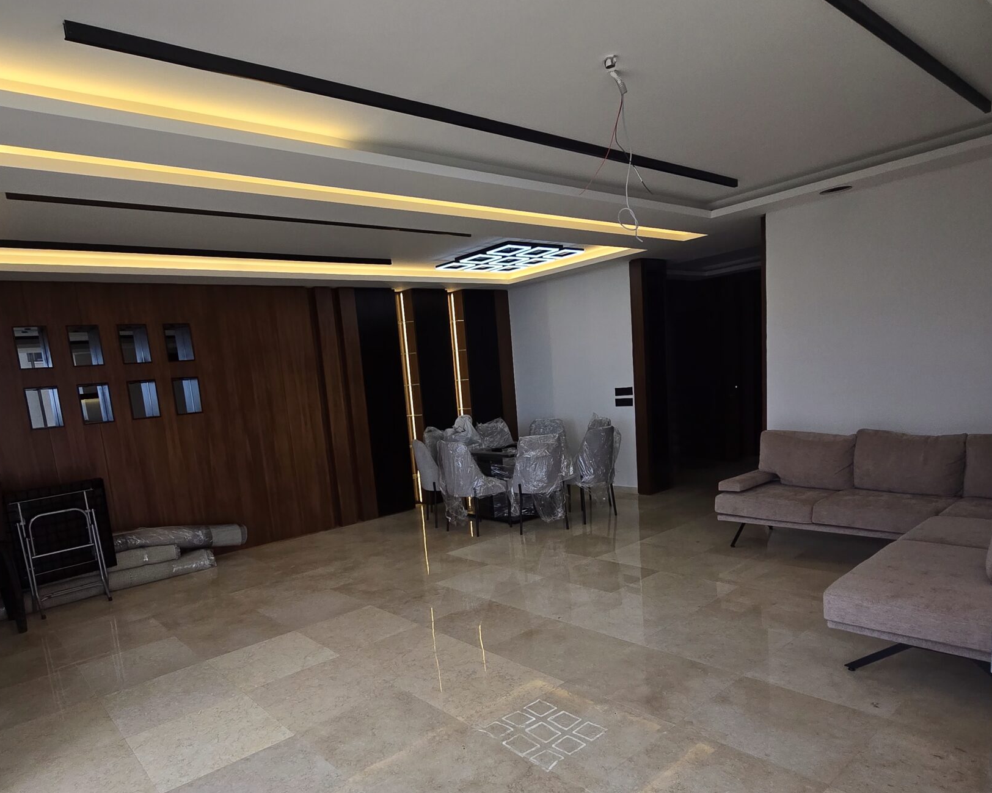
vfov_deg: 67.1
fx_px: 587
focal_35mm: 20
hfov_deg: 79.9
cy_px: 492
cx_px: 422
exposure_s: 1/719
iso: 125
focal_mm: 2.2
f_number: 2.2
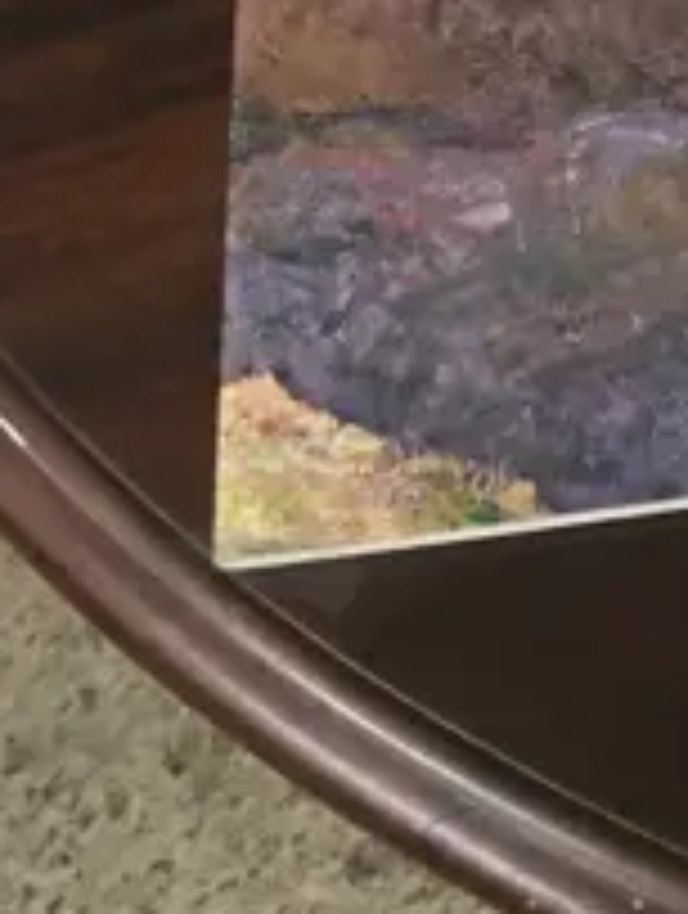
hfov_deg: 9.2
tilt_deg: -59.6
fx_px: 3857
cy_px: -1238
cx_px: 1614
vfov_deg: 11.4
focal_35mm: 146
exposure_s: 1/33
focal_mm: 4.15
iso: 160
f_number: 2.2
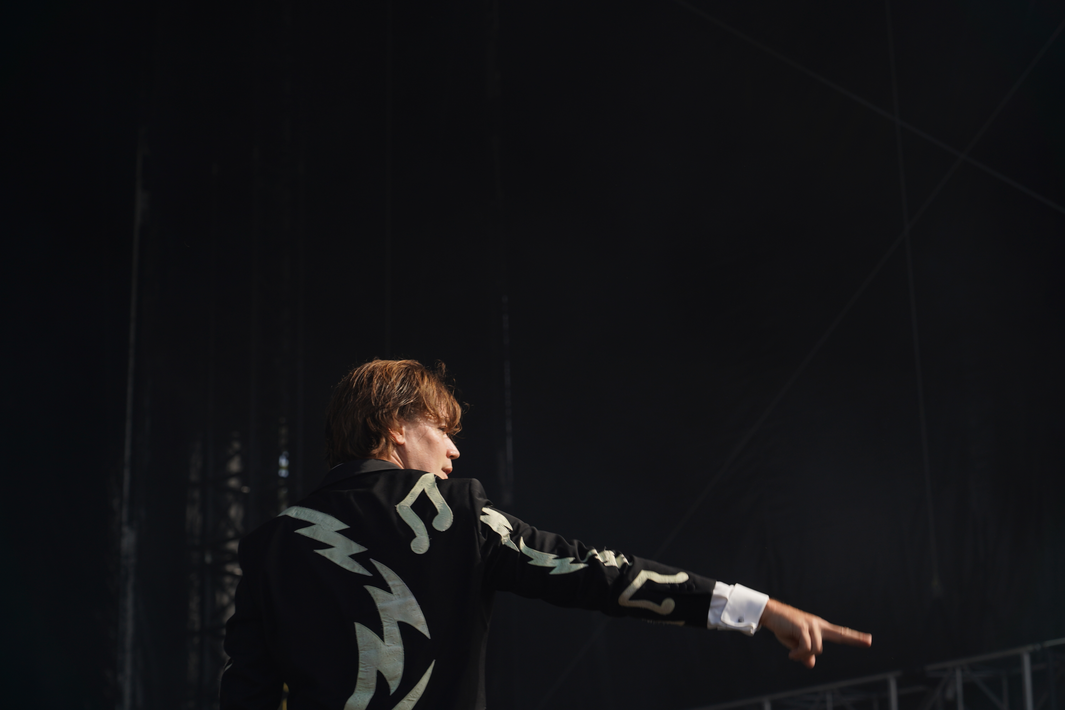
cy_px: 355
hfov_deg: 19.5
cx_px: 532
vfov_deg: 13.0
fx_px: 3106
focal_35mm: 105
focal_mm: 105
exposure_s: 1/320
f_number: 6.3
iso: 100
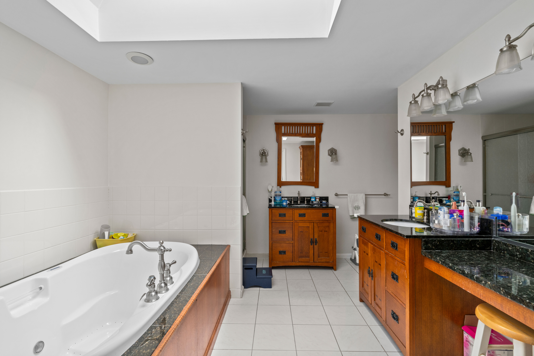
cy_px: 178
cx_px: 267
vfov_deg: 73.7
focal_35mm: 16
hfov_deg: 96.7
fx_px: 237
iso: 800
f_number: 8
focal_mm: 16
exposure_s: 1/10
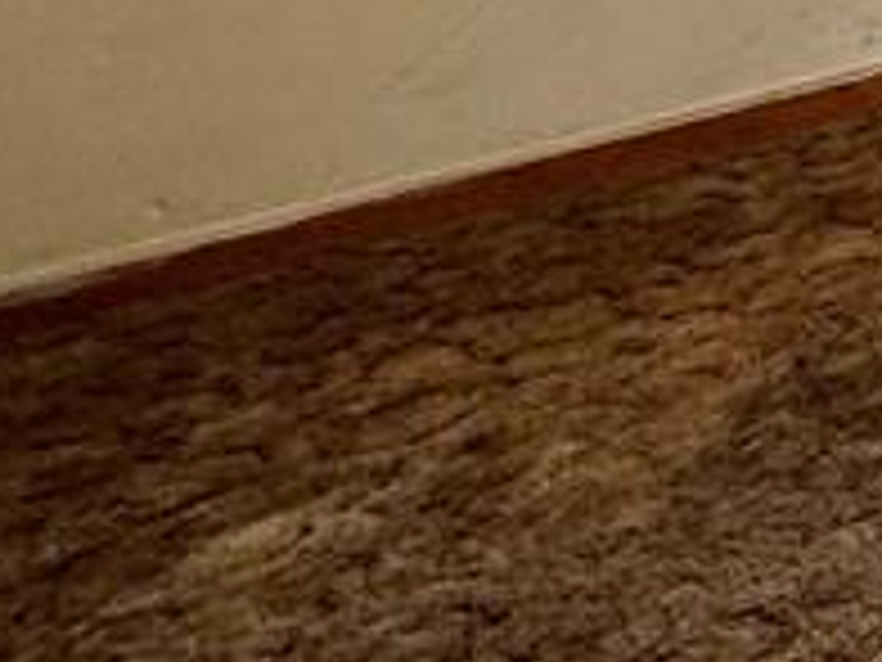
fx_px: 1860
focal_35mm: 73
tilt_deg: -2.4
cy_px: -630
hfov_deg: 16.2
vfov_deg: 16.1
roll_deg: +0.7
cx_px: 1989
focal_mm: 2.22
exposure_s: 1/120
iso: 200
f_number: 2.2
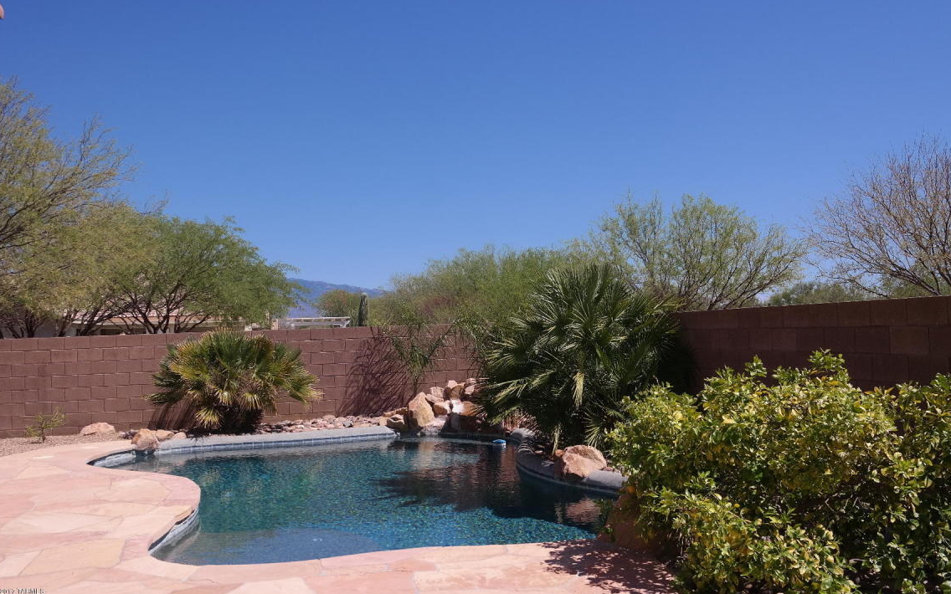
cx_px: 474
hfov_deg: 61.2
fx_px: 803
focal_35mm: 31
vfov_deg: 40.6
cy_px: 292
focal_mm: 20
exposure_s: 1/400
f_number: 7.1
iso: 100
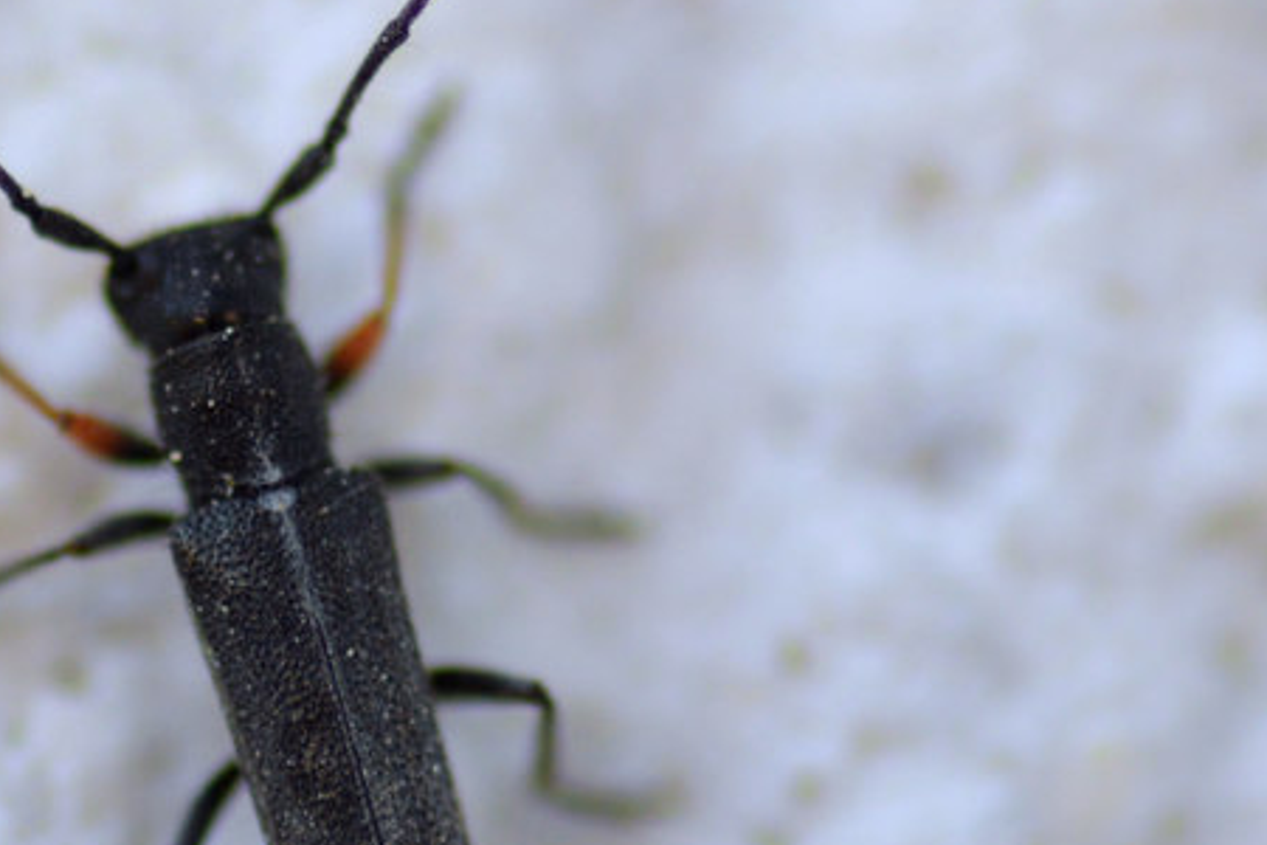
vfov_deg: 4.3
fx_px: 11261
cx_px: 234
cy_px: 369
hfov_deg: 6.4
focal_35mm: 320
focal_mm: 100
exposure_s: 1/320
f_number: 5.3
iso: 400
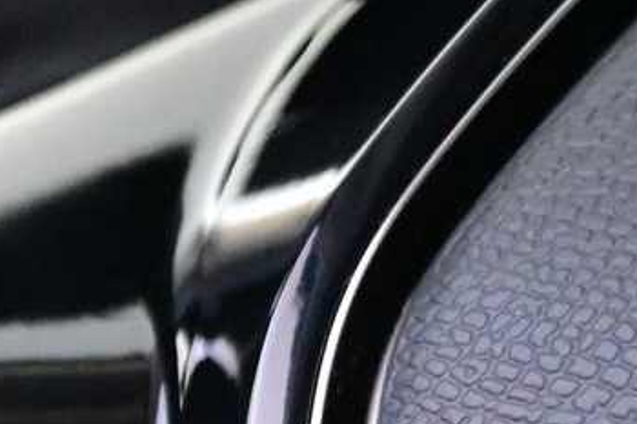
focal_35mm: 139
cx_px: -517
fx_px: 2458
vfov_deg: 9.3
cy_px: 833
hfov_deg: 13.3
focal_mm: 20
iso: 7200
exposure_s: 1/30
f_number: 3.8
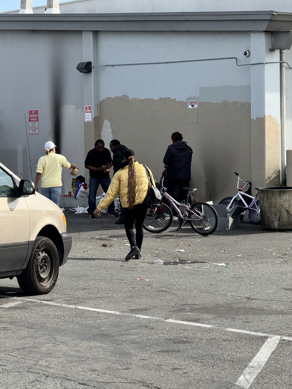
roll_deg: +1.5
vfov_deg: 16.4
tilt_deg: -3.4
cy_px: 194
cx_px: 146
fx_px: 1350
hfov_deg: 12.3
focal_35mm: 120
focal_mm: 15.66
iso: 50
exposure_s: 1/1018
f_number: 2.8
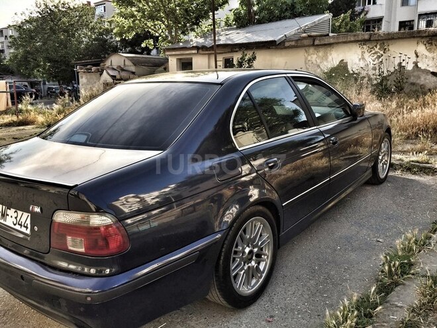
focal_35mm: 29
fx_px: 366
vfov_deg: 48.2
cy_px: 164
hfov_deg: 61.7
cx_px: 218
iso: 32
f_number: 2.2
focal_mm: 4.15
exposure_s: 1/439
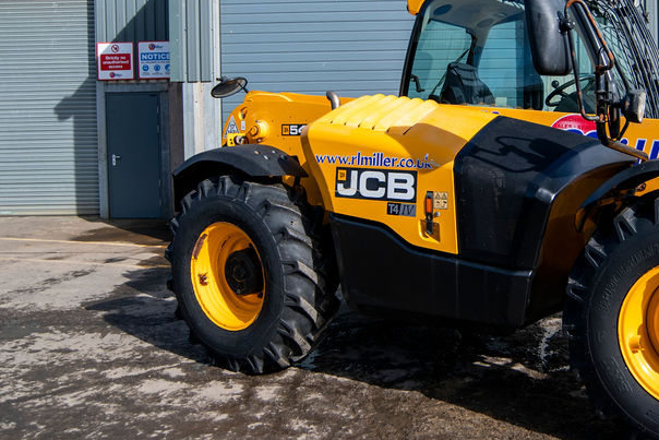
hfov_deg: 47.7
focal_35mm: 39
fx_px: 714
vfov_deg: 34.0
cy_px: 159
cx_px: 493
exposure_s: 1/1600
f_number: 5
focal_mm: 21
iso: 250
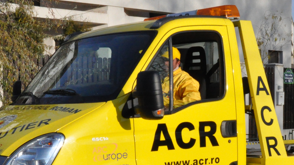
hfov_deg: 23.7
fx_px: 694
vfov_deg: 13.5
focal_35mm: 89
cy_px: 126
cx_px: 218
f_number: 25
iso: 2000
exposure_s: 1/640
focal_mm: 24
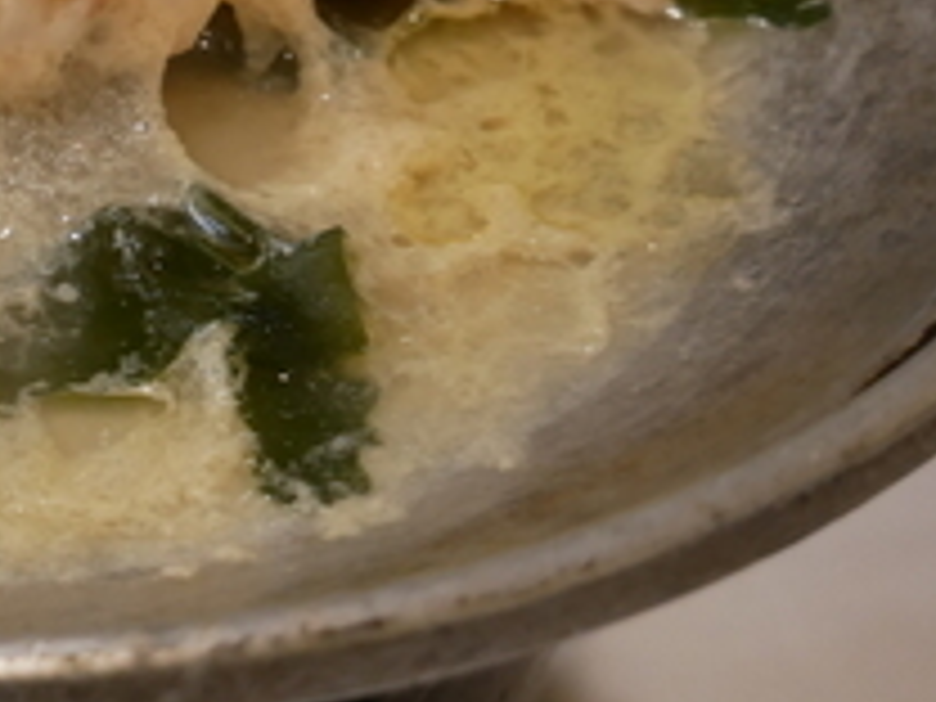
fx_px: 4218
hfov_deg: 12.3
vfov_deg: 9.5
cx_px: -220
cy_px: 142
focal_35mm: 156
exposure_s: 1/20
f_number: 4.6
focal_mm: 27
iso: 800
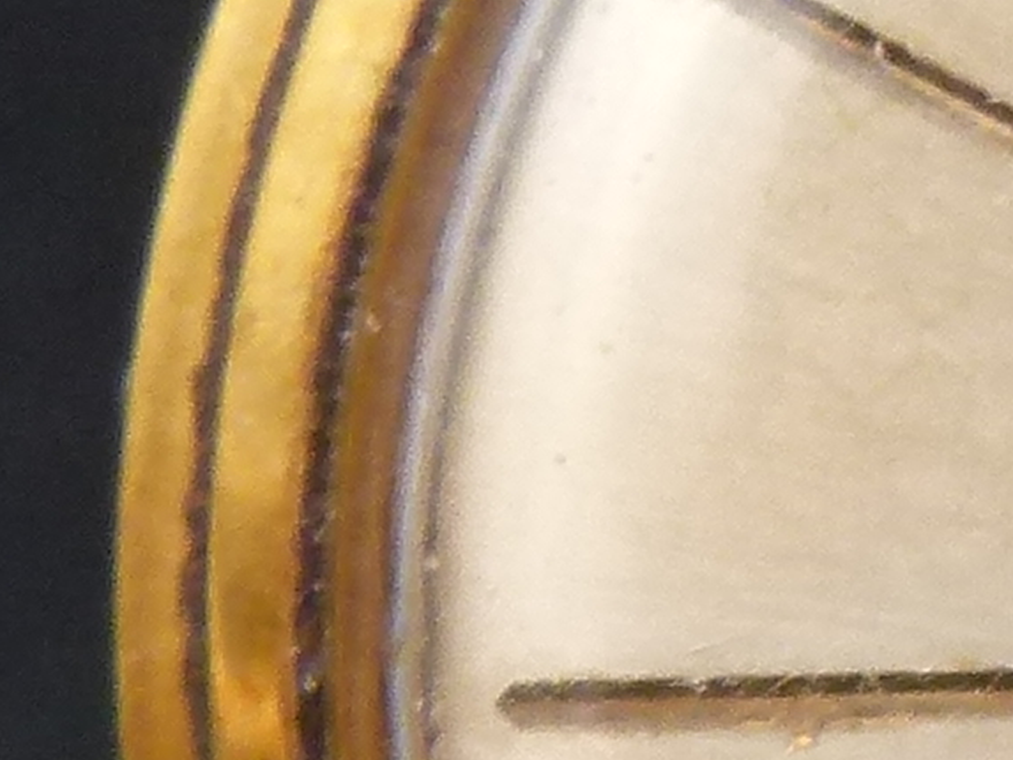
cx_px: 1833
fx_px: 10157
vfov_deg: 4.3
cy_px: 642
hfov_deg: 5.6
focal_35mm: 347
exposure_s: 1/60
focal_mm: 8.3
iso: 200
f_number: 3.2
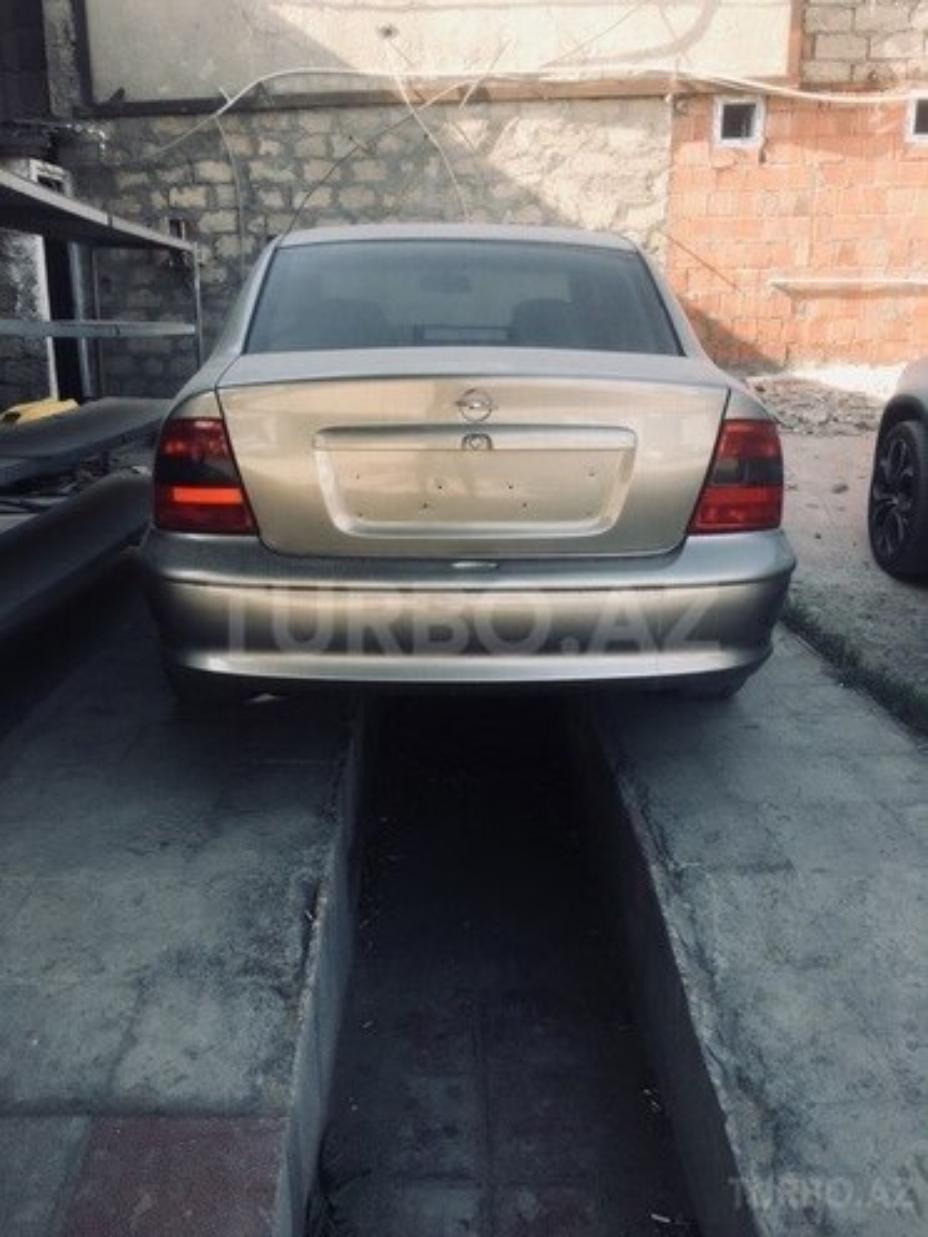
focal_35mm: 29
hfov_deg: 48.2
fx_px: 1037
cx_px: 464
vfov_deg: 61.7
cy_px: 618
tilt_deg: -13.6
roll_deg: -1.1
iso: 25
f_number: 2.2
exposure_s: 1/150
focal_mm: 4.15
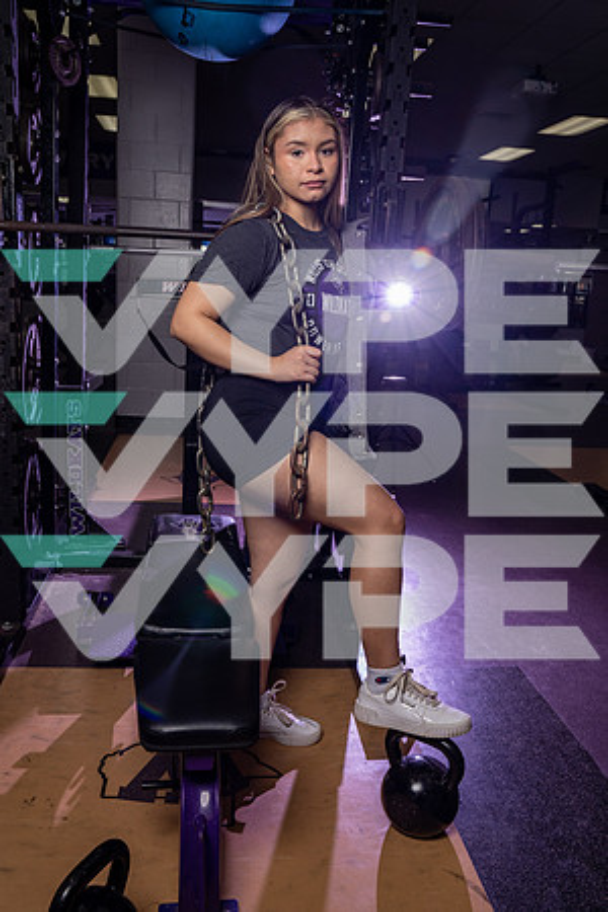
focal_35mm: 32
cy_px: 456
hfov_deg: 41.1
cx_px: 304
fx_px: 811
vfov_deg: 58.7
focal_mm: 32
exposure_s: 1/250
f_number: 7.1
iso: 250
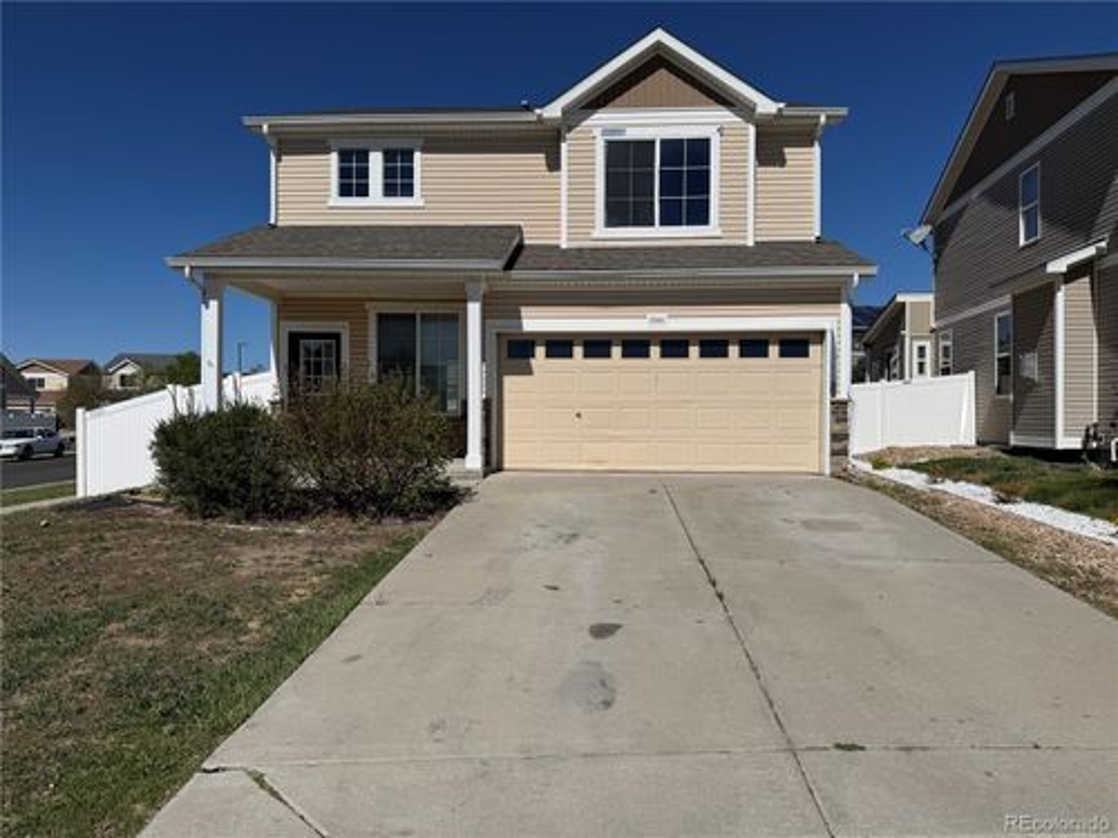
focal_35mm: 24
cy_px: 419
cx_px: 559
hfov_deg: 71.6
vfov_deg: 56.8
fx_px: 775
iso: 64
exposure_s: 1/12346
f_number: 1.78
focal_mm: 6.76
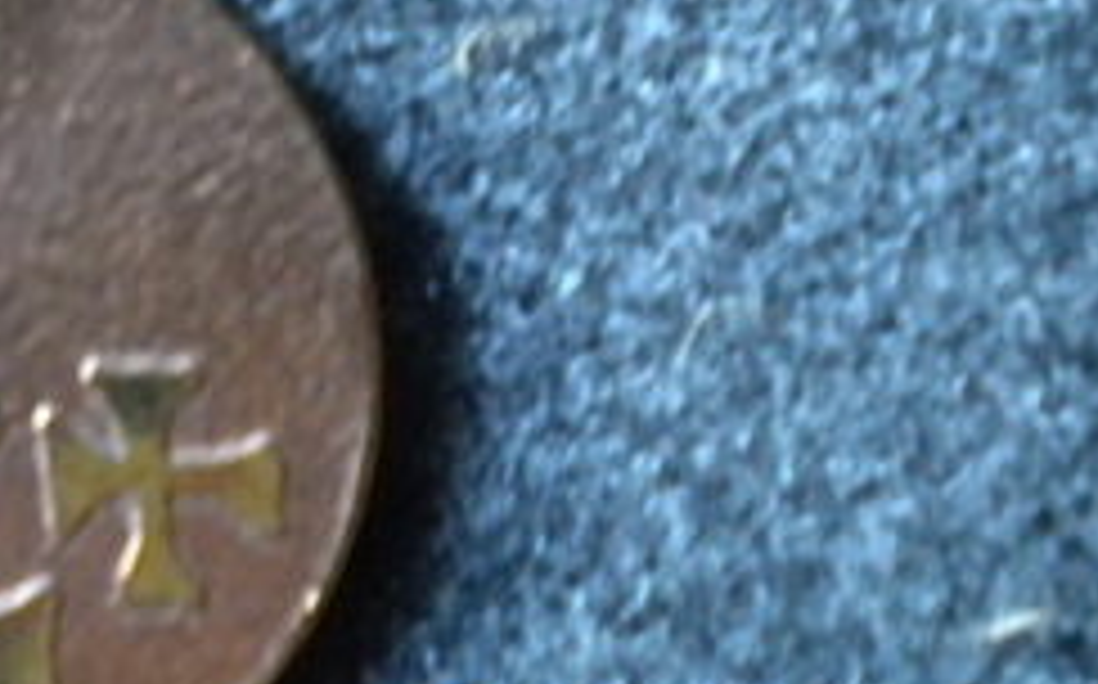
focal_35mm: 107
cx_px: -22
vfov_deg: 12.2
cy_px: 216
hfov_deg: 18.9
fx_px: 3199
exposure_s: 1/8.8
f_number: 3.5
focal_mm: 7.4
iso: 473
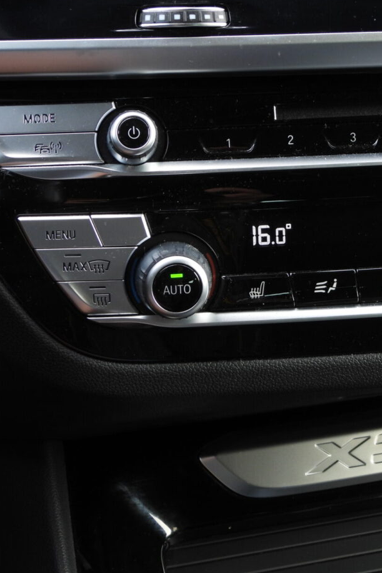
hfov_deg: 13.9
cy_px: 260
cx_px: 372
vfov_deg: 21.0
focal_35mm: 97
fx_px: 1543
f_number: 3.5
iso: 100
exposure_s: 1/30
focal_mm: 10.7
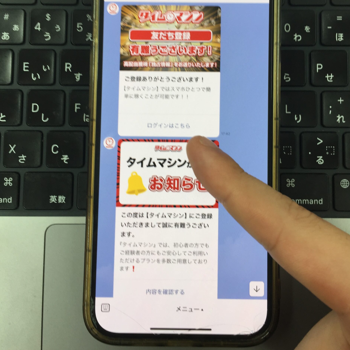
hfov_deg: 47.2
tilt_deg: -72.0
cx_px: 178
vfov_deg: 46.6
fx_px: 400
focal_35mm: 35
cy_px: 122
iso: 32
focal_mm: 4.15
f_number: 2.2
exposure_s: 1/50
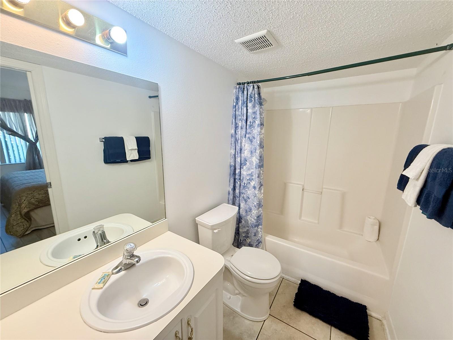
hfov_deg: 102.1
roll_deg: -0.5
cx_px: 226
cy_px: 170
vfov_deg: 85.7
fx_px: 183
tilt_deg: -10.7
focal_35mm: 14
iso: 200
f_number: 2.2
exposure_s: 1/120
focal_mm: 2.22
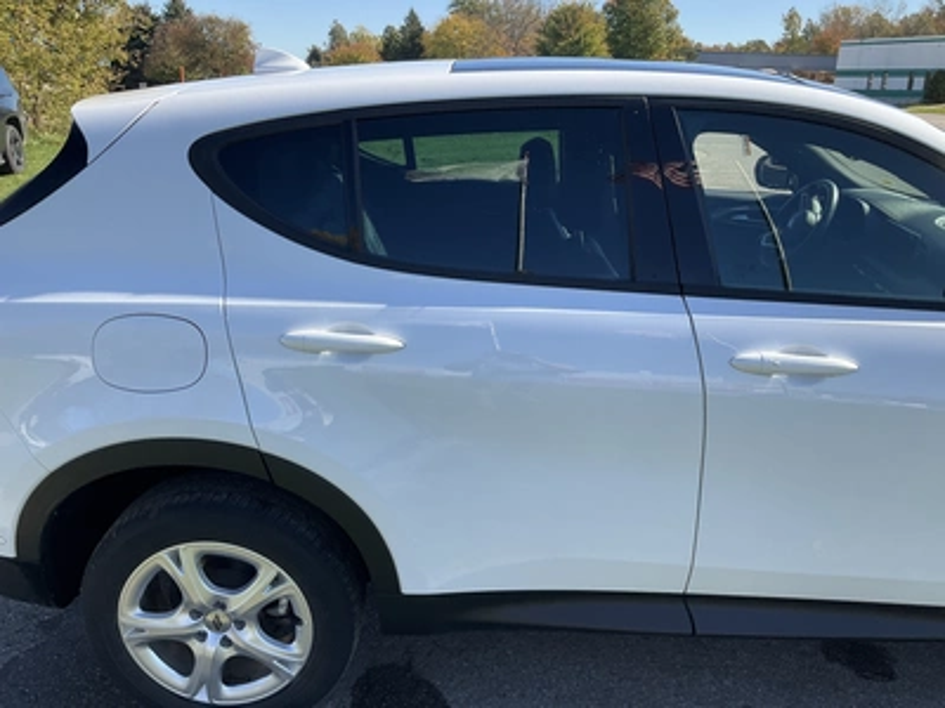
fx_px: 792
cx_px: 472
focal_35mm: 29
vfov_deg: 48.2
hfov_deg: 61.7
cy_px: 354
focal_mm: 3
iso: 25
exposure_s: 1/770
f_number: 1.8
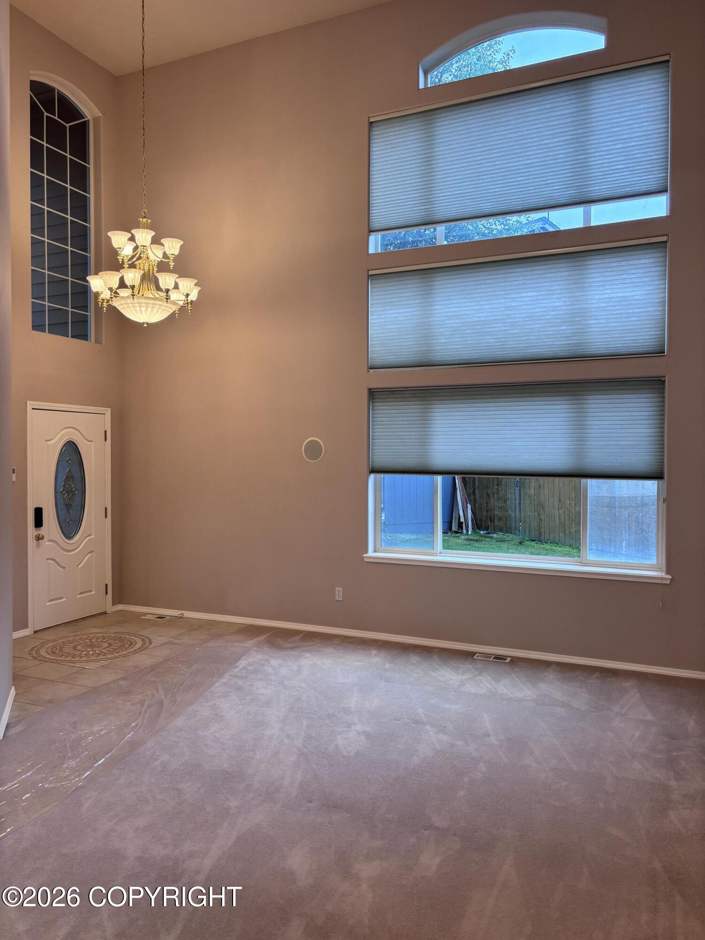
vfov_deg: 67.3
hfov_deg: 53.1
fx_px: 706
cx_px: 352
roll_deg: -0.4
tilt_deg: -0.6
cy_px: 470
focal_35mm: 26
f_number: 1.6
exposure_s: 1/60
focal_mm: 5.96
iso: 125
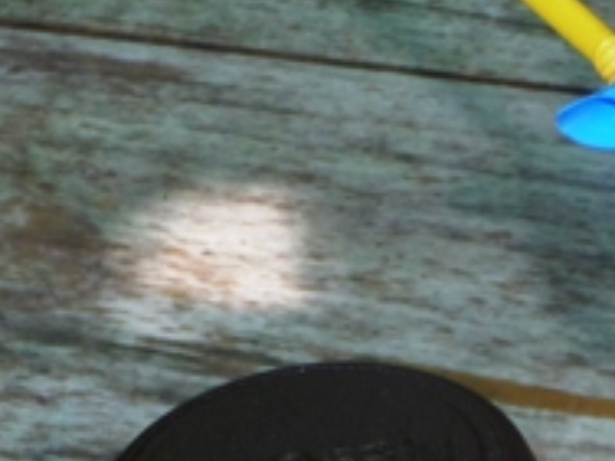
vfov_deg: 7.0
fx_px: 3749
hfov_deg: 9.3
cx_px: 595
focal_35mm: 211
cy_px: 615
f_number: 4.5
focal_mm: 10.5
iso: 100
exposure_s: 1/30
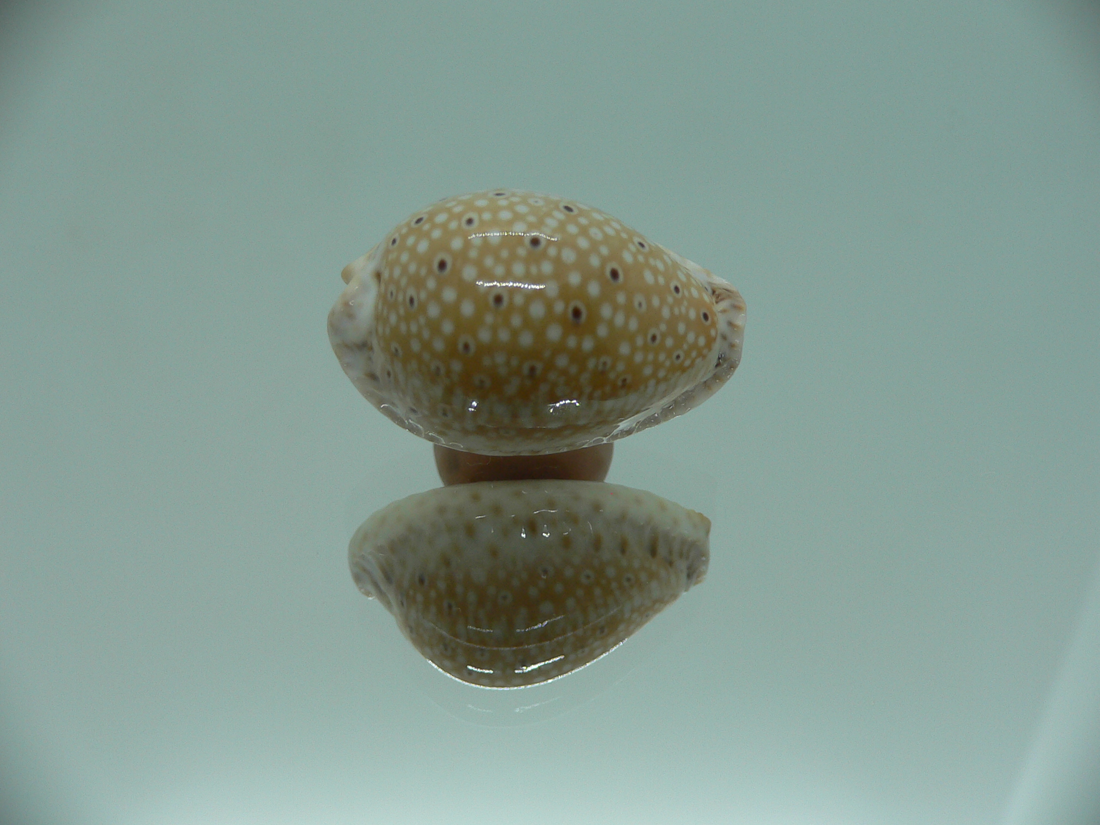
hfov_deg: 52.6
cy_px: 412
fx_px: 1112
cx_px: 550
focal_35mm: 35
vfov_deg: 40.7
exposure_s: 1/60
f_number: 2.8
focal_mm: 4.6
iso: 80
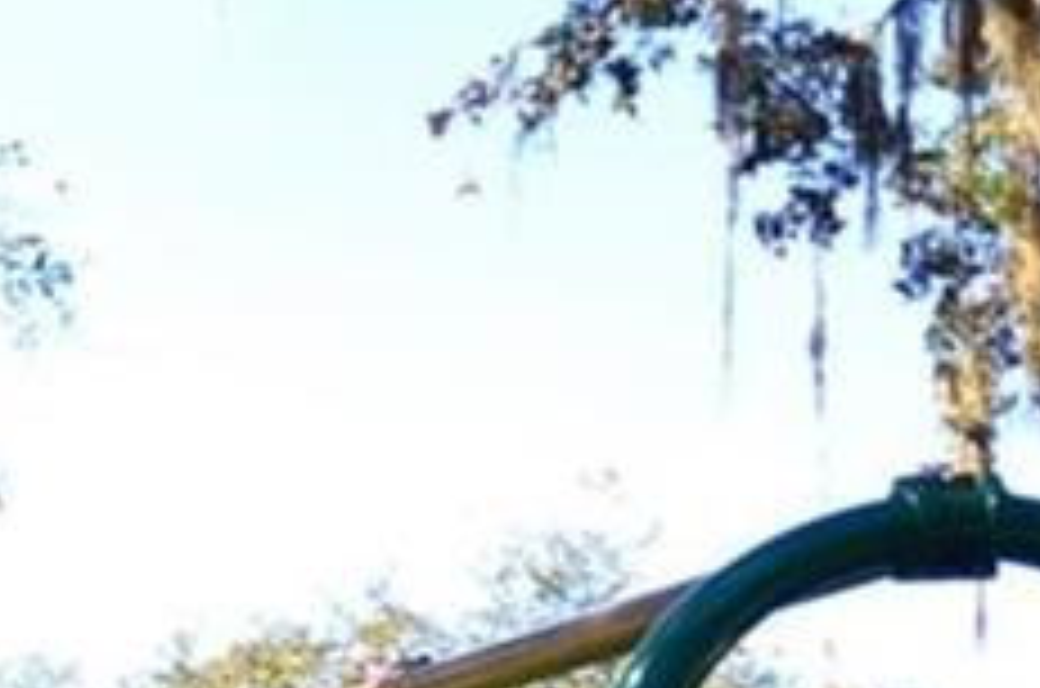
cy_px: 1075
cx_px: -1675
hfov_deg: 13.0
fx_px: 2998
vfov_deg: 12.4
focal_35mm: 104
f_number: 5
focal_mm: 10
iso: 100
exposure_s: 1/125
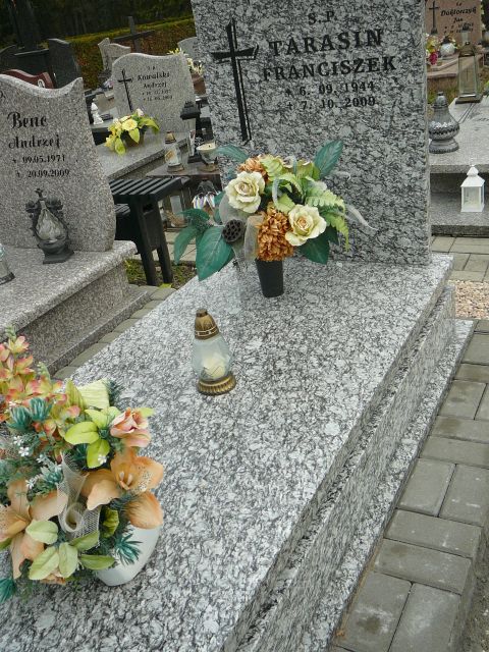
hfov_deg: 40.7
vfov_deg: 52.6
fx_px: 659
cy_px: 326
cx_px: 244
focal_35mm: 35
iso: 80
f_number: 2.8
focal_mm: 5.2
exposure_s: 1/125
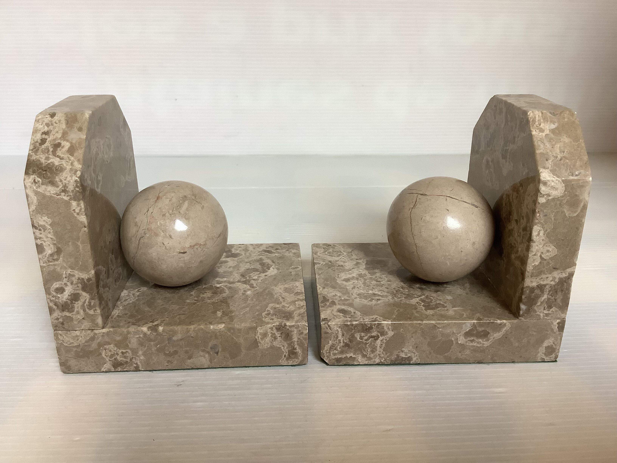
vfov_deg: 45.4
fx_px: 553
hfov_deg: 58.4
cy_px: 232
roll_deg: +0.0
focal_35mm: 31
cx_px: 308
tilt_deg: -21.7
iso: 160
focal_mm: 3.3
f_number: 2.4
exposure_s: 1/50
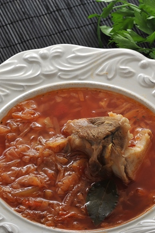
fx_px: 1952
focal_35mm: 302
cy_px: 116
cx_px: 162
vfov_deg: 6.8
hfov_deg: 4.5
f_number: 16
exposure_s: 1/200
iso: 200
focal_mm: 200
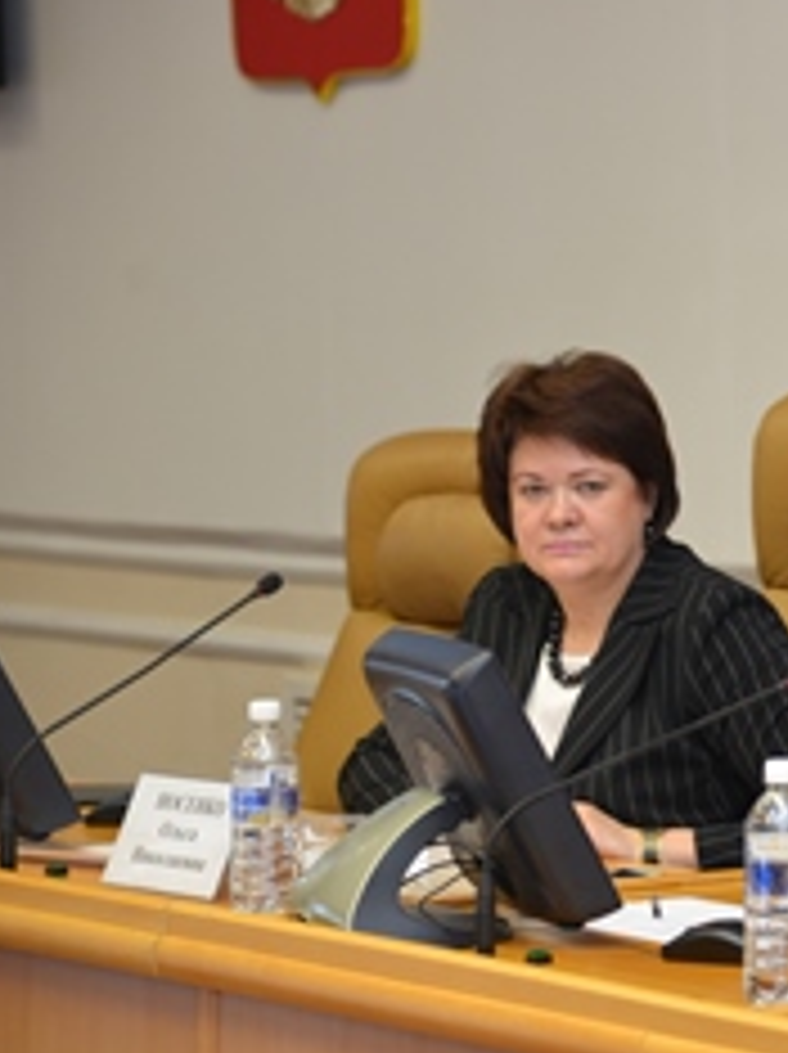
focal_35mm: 159
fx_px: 4835
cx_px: 815
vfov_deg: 12.4
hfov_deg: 9.2
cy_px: 508
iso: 560
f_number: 4
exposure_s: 1/60
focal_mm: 92
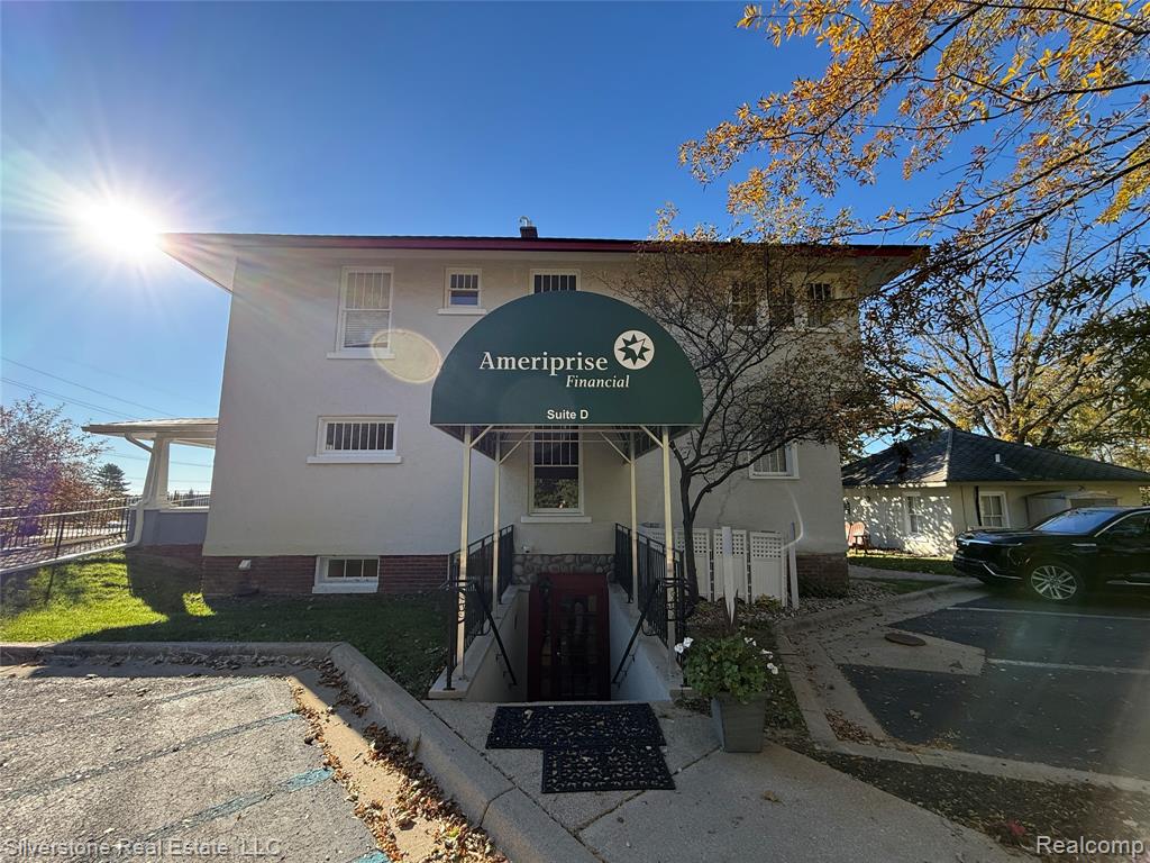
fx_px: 465
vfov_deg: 85.7
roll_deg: +0.1
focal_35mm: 14
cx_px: 575
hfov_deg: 102.1
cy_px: 432
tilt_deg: +8.5
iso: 64
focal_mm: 2.22
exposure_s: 1/625
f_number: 2.2
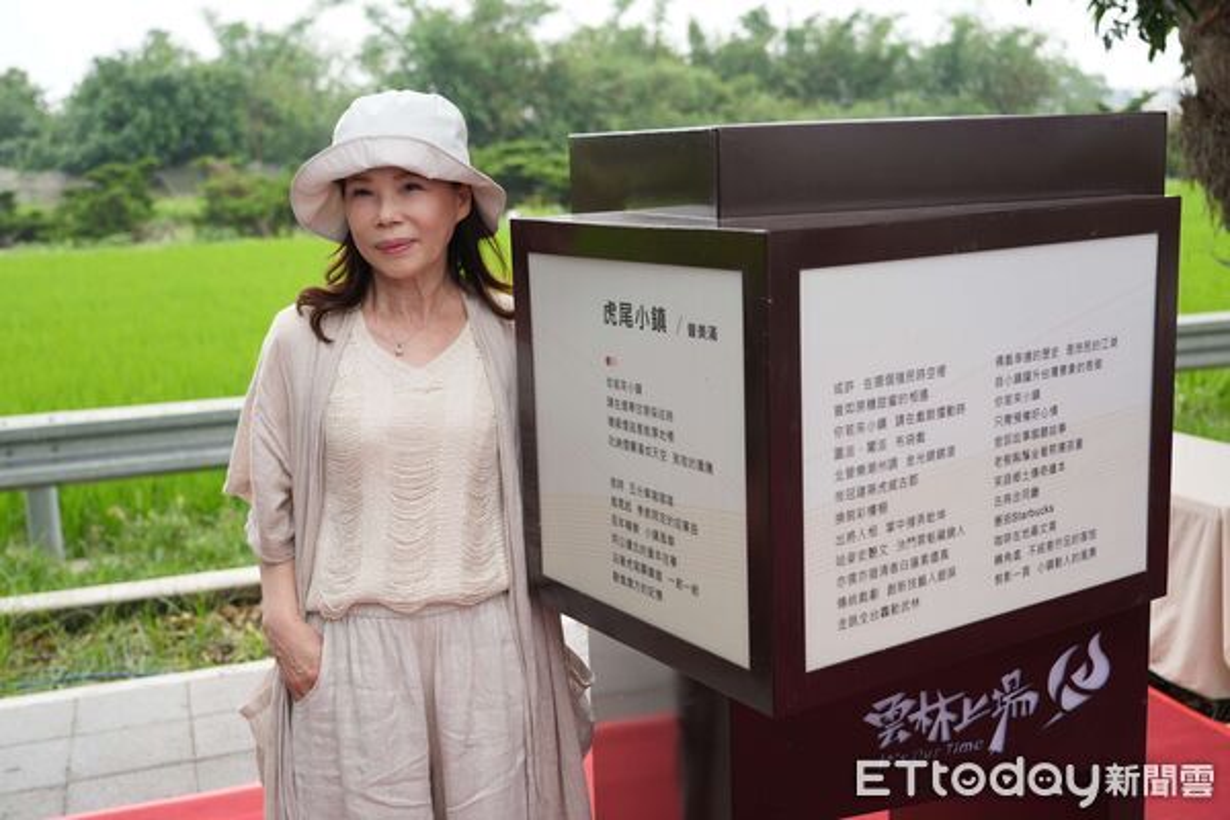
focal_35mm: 39
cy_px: 410
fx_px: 1332
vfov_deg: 34.2
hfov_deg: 49.6
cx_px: 615
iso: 200
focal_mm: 39
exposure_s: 1/500
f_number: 4
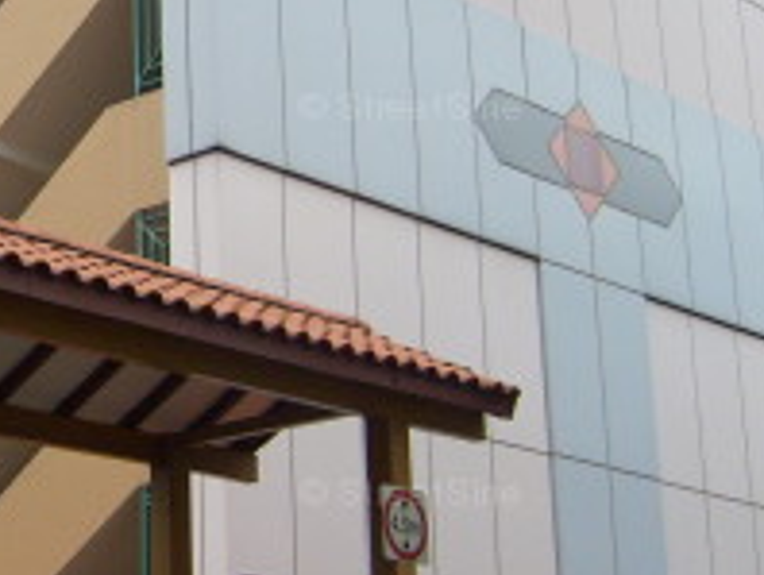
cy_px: 112
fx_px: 2143
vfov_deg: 15.2
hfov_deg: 18.9
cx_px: -185
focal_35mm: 97
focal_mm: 5.8
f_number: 7.1
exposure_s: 1/180
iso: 80
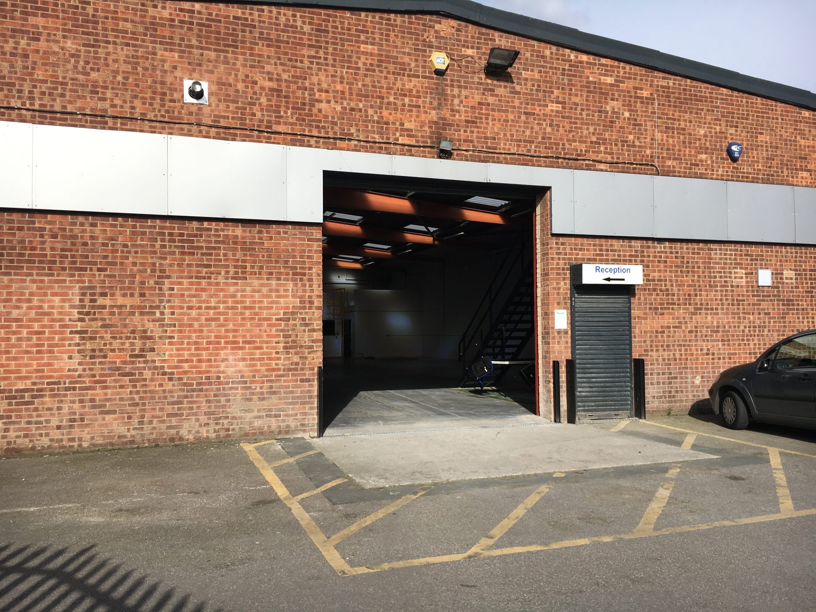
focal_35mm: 29
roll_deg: -0.2
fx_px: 684
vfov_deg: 48.2
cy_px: 306
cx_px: 408
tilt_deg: +2.4
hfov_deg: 61.7
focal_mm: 4.15
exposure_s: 1/2262
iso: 25
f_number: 2.2
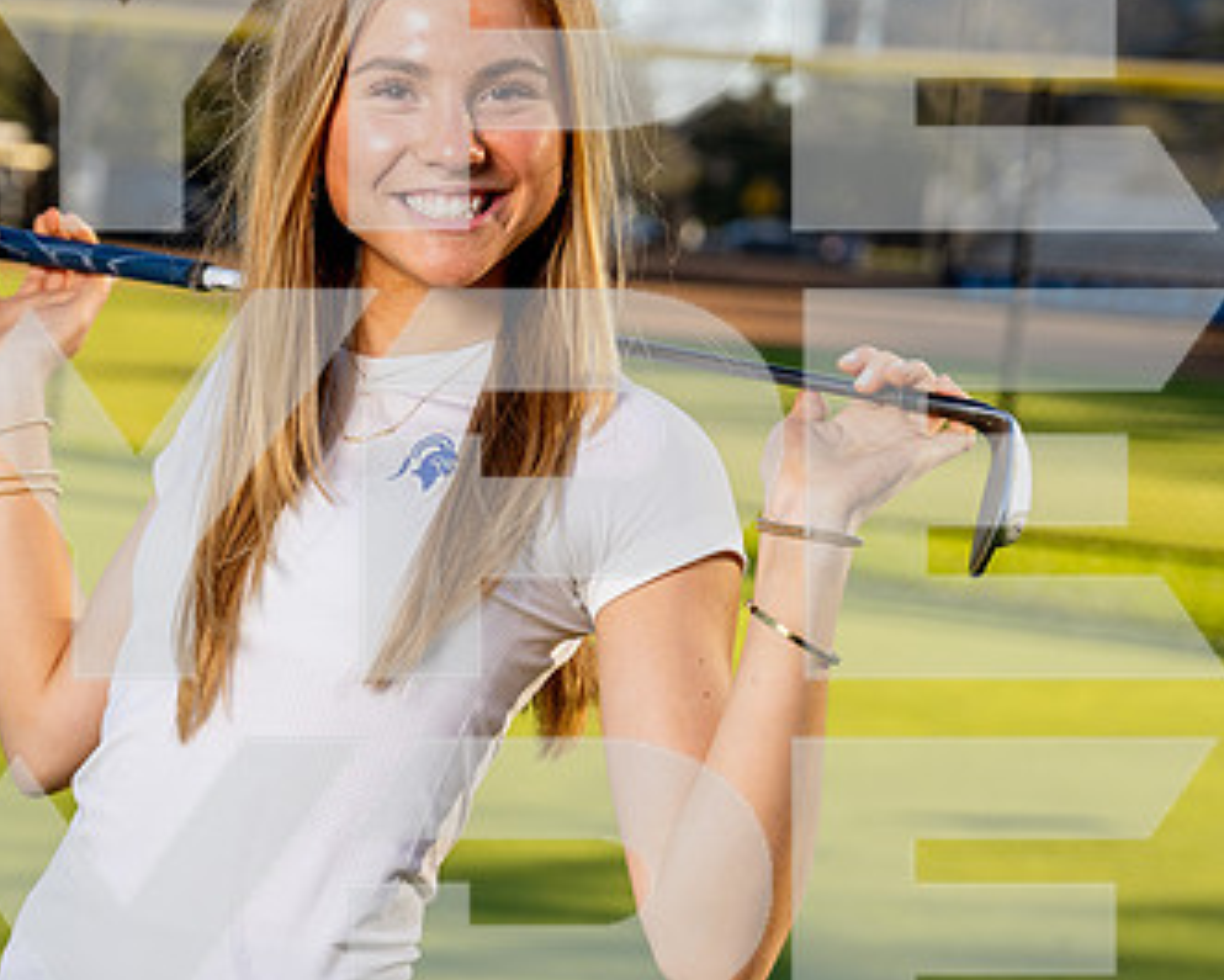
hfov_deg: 17.8
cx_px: 288
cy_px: 486
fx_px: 3877
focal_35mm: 107
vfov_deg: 14.4
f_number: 4
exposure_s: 1/800
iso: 100
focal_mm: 65
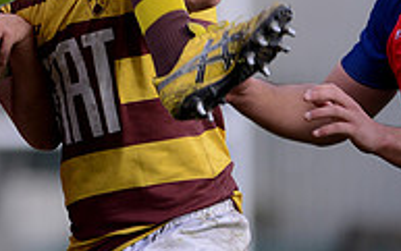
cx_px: -33
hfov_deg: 1.6
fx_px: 14055
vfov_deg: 1.0
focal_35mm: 1285
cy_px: -140
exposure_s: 1/800
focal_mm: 420
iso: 560
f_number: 4
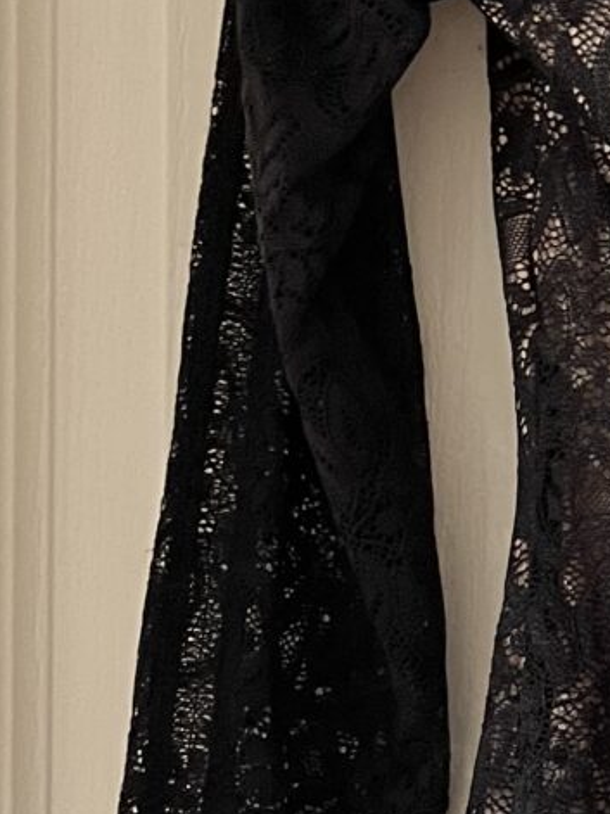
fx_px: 2656
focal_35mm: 113
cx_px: 1102
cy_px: 382
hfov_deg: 12.0
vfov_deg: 17.4
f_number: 1.6
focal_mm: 5.1
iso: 160
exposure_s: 1/60
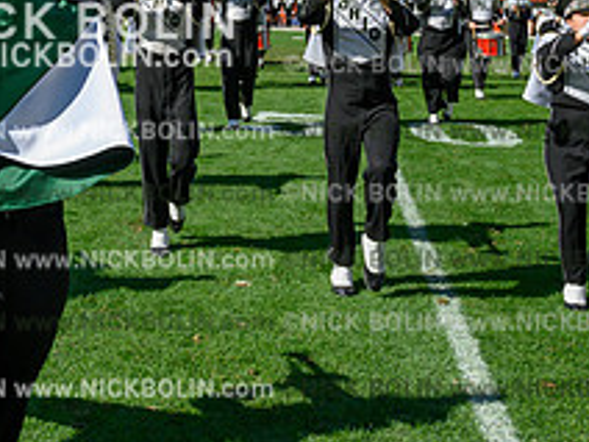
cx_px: 58
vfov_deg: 21.9
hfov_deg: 29.5
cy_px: -63
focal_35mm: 63
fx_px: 1072
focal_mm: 24
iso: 1000
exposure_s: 1/3200
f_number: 8
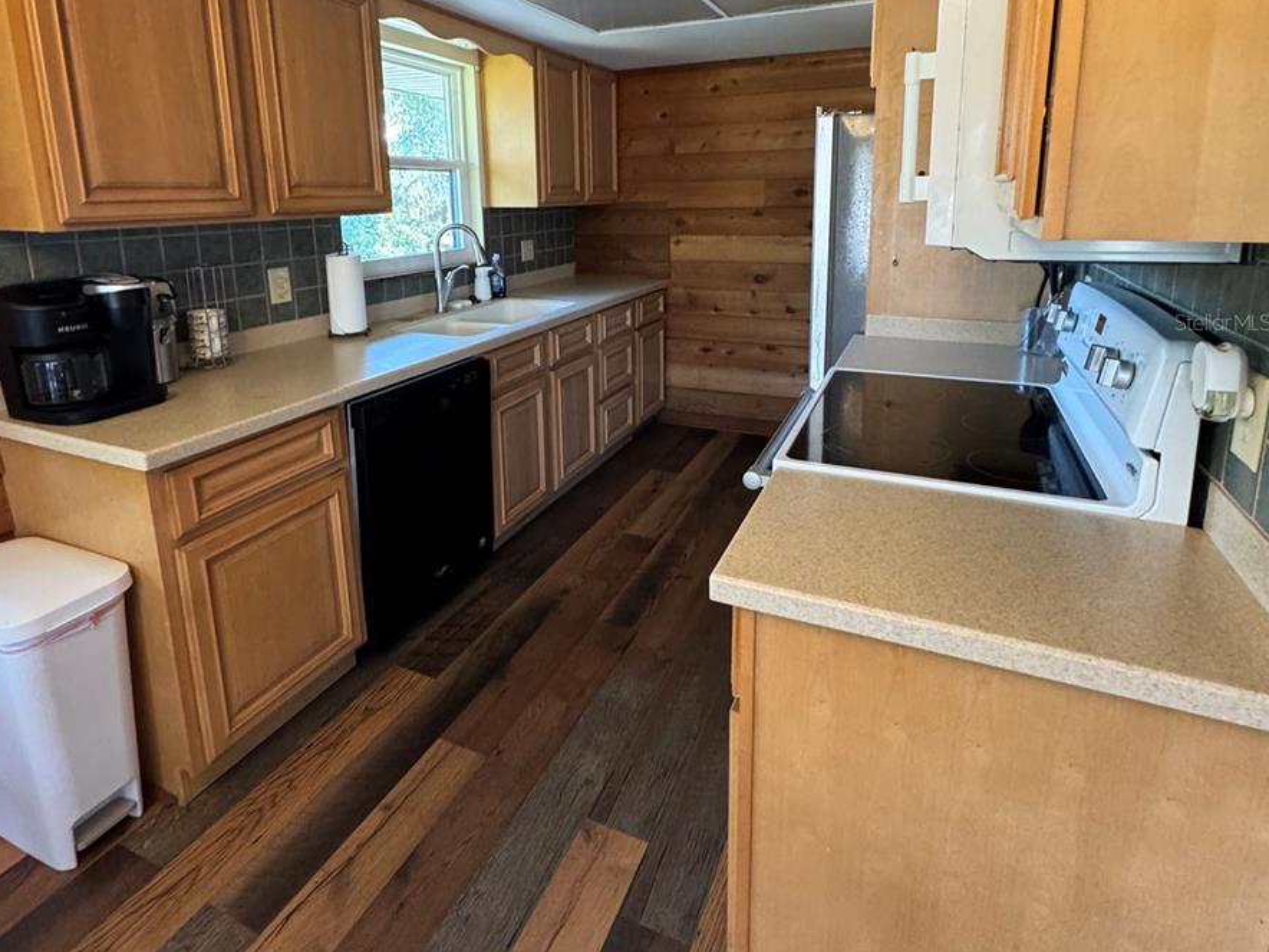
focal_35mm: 19
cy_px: 322
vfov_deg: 66.9
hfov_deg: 84.7
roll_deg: +2.6
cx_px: 630
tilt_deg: -10.1
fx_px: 697
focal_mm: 2.22
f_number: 2.2
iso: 400
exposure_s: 1/60
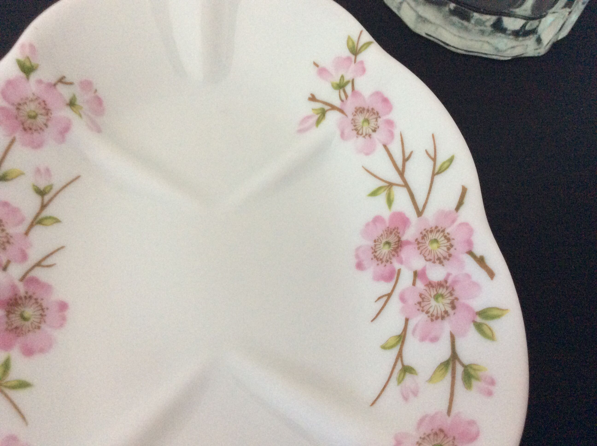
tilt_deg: -59.2
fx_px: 551
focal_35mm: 32
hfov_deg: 56.9
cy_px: 223
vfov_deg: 44.1
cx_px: 298
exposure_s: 1/25
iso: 200
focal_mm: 3.3
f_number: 2.4
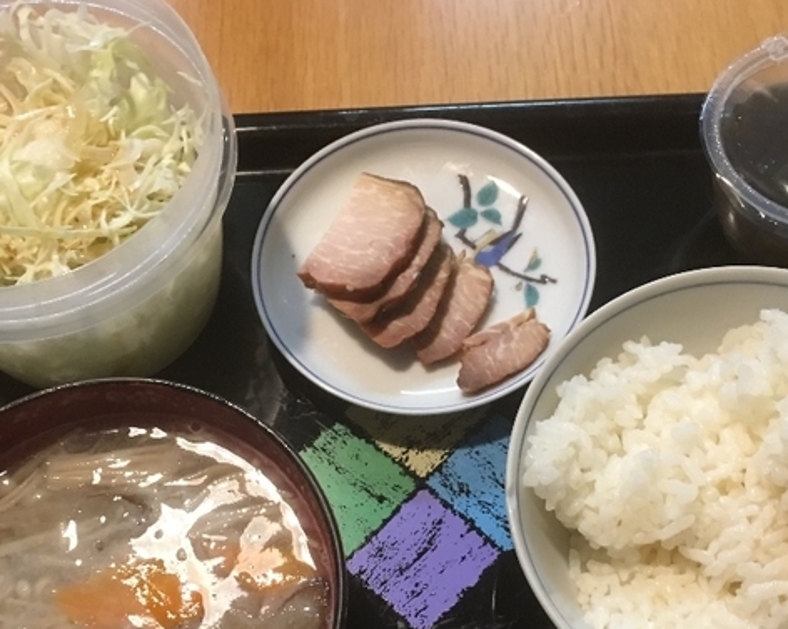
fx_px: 1119
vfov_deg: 30.9
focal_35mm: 48
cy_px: 470
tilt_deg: -67.2
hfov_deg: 38.8
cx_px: 436
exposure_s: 1/10
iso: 80
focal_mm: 4.15
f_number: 2.2
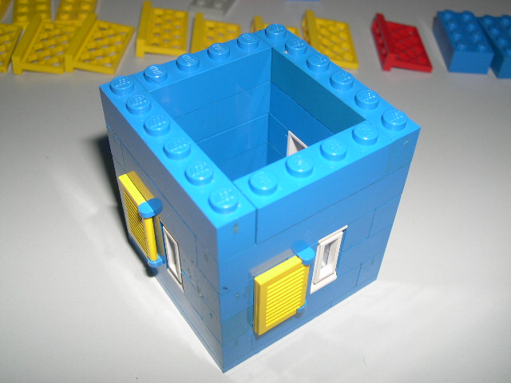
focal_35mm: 38
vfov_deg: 37.7
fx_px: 561
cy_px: 192
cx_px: 256
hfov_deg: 49.0
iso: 100
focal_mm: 8
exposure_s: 1/60
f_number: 7.6
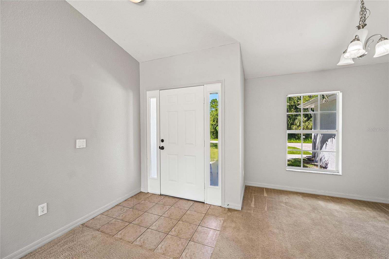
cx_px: 194
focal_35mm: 14
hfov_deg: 104.3
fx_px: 151
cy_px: 130
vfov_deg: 81.2
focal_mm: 14
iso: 400
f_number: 8
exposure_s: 1/100
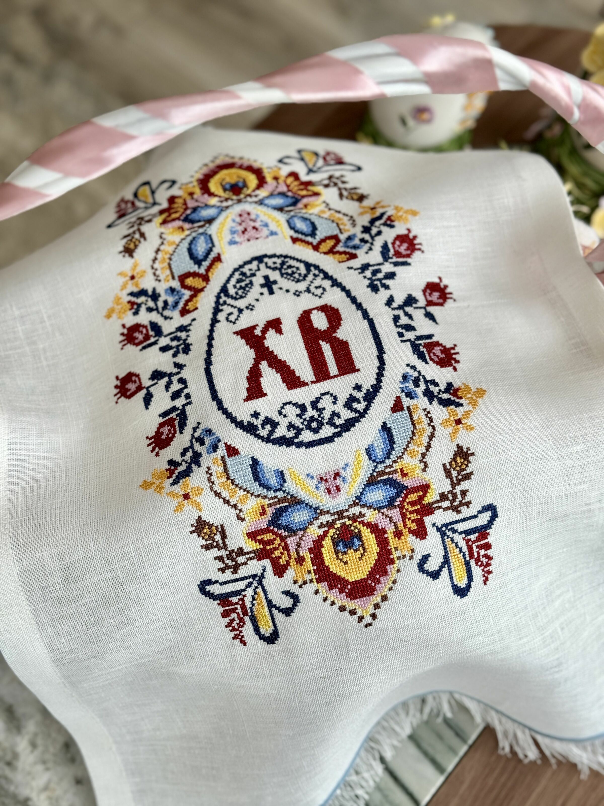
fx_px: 1117
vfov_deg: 39.7
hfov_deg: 30.3
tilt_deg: -62.4
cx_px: 302
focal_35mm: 48
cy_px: 403
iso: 50
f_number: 1.78
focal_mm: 6.86
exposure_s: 1/117
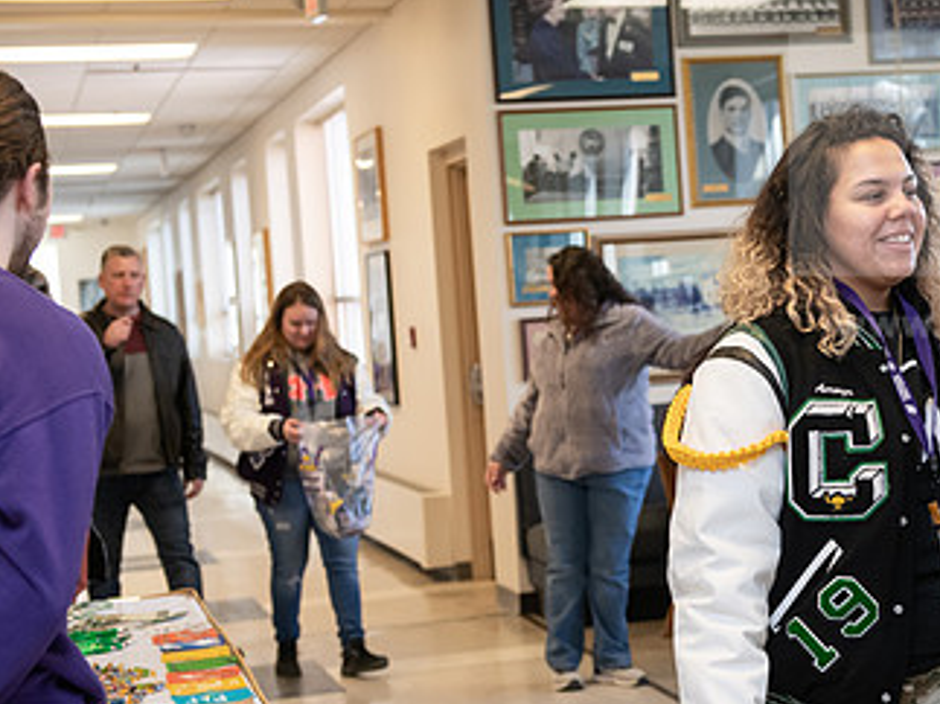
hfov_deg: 23.3
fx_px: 2253
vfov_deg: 17.8
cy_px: 385
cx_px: 701
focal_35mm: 83
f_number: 4
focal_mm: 48
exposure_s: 1/200
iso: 1000
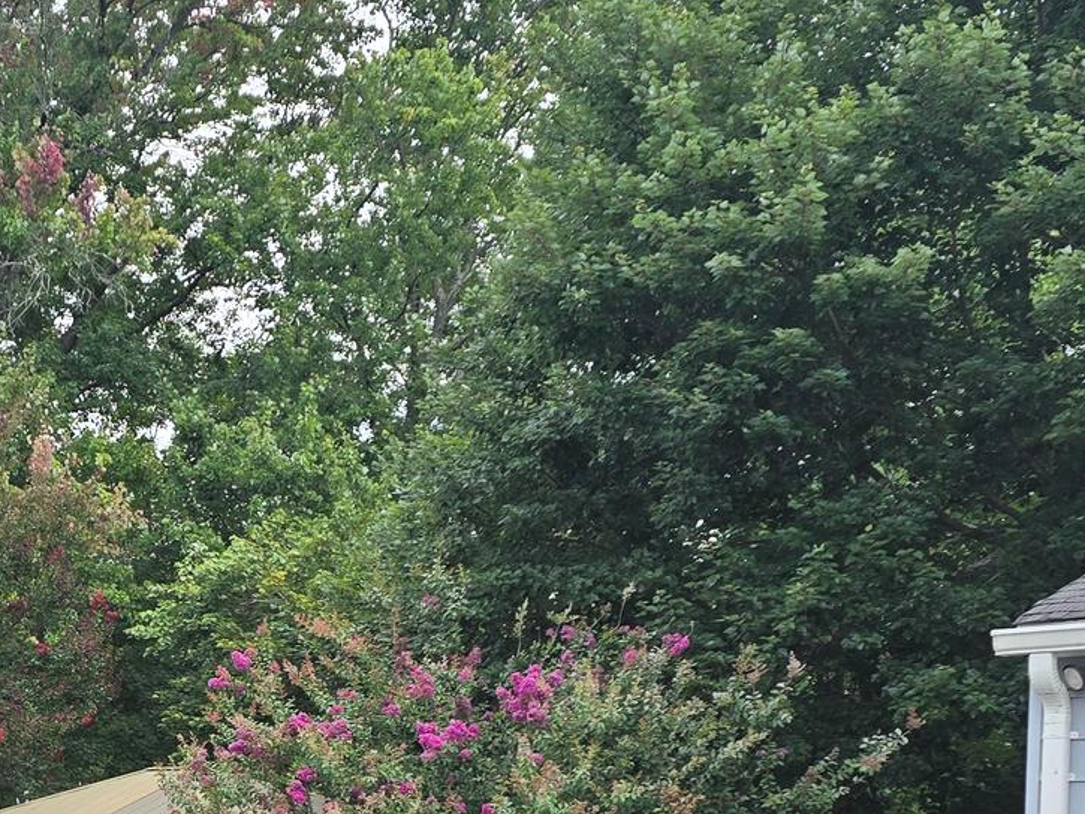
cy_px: 947
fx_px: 2038
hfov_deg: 28.3
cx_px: 40
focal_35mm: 65
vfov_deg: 21.2
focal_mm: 6.3
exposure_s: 1/180
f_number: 1.7
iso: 16
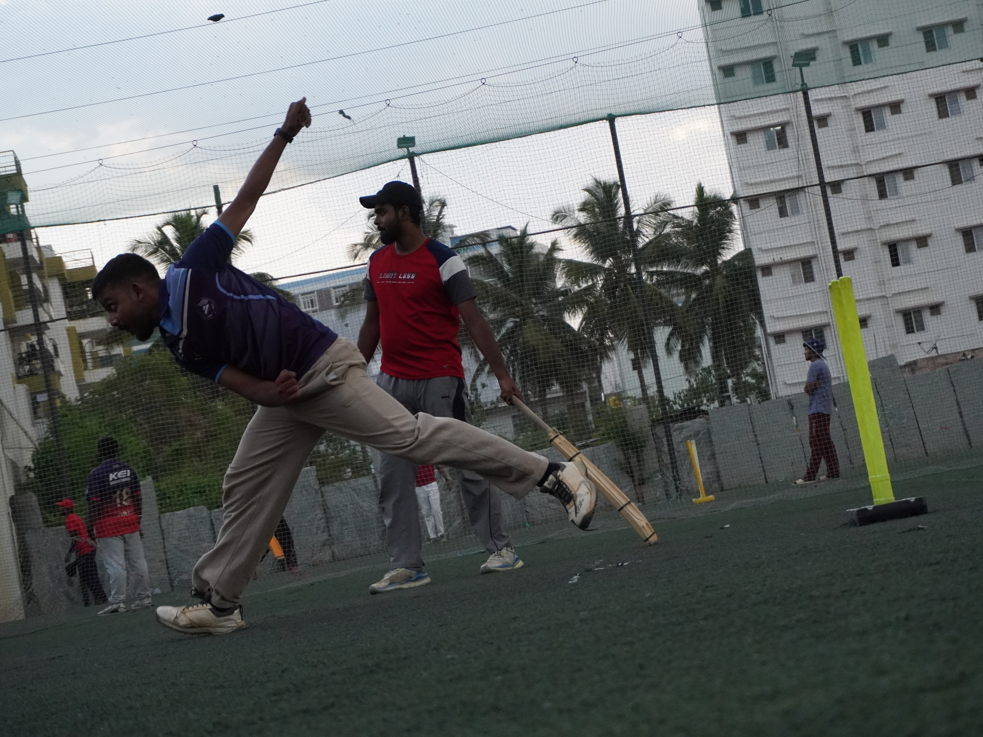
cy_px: 371
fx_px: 2329
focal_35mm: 82
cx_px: 502
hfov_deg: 23.8
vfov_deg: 18.0
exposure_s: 1/1000
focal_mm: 50
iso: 2500
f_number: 5.6
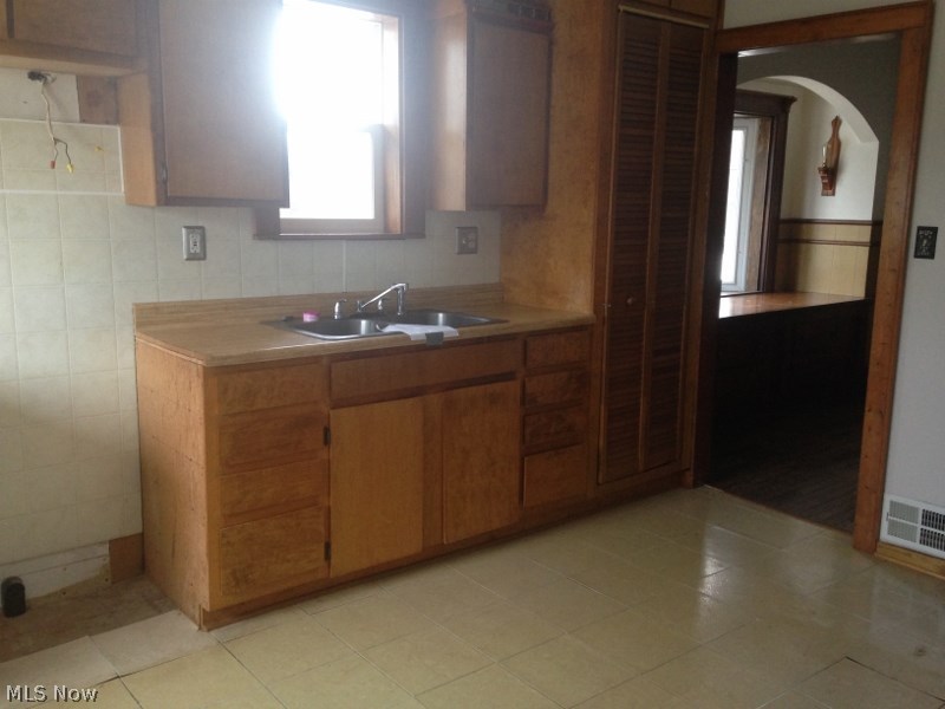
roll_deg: -0.5
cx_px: 472
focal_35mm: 33
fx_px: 901
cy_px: 354
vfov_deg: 42.9
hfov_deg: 55.4
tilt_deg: -10.3
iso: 160
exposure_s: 1/20
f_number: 2.4
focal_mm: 4.12
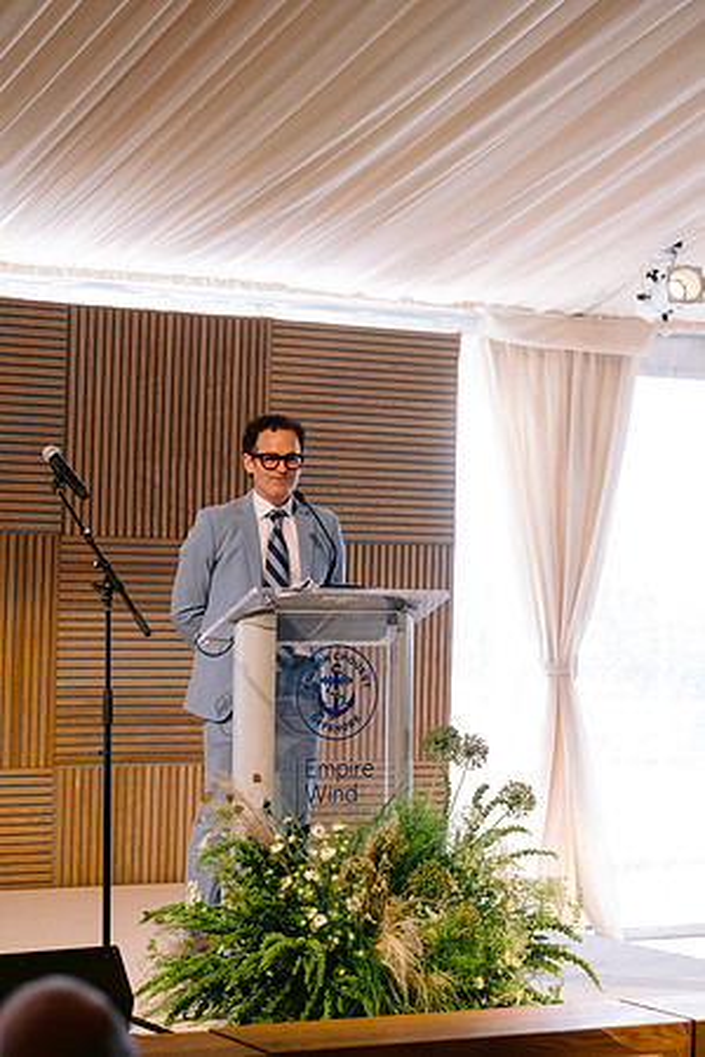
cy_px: 528
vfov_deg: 23.9
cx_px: 352
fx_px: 2497
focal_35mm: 85
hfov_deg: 16.1
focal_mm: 85
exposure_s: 1/125
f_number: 3.5
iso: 800
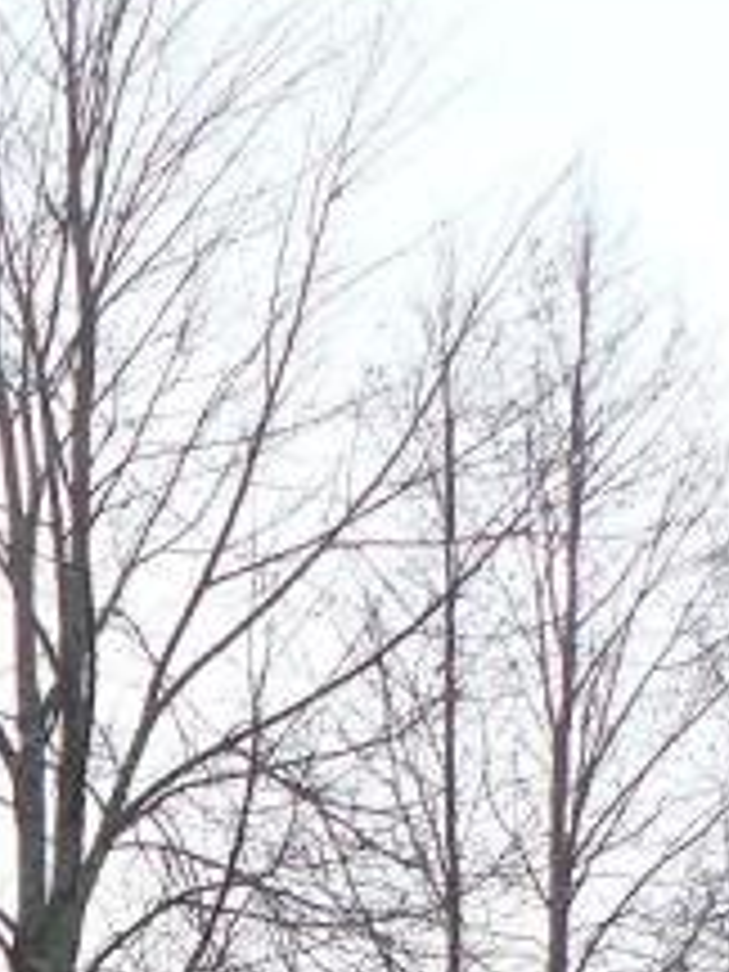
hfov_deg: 8.1
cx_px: -868
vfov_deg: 10.3
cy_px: 2164
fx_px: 4802
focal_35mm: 171
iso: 100
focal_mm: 6
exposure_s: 1/100
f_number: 3.6
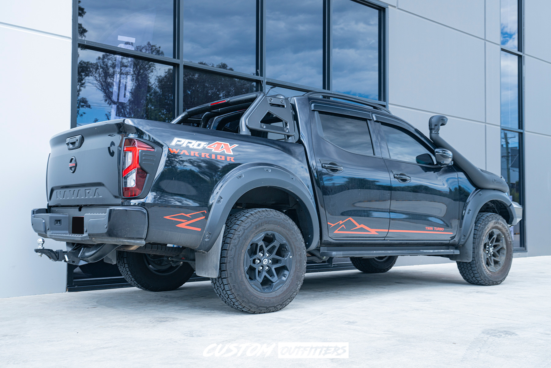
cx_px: 276
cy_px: 184
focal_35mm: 33
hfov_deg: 57.2
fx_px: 505
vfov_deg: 40.0
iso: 125
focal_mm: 33
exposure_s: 1/60
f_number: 4
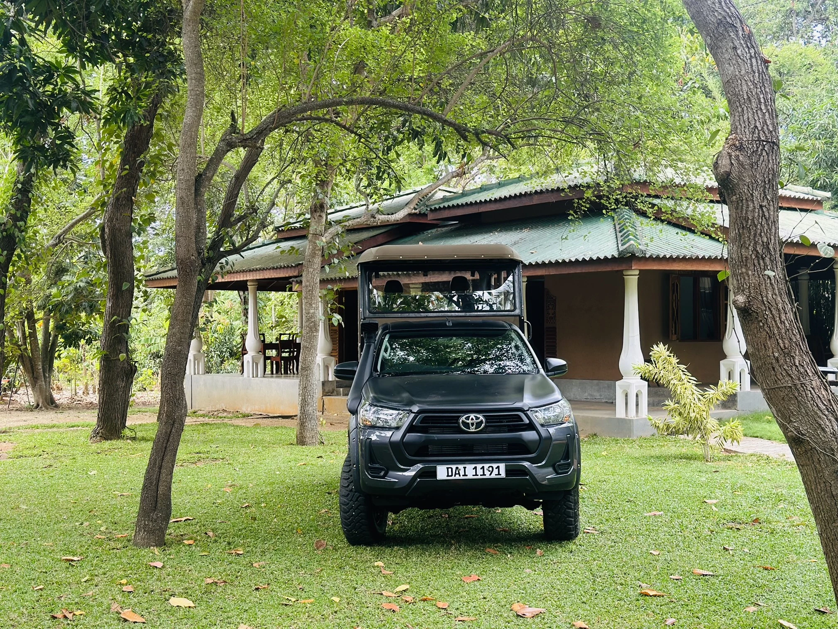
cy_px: 314
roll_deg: -0.2
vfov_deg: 30.3
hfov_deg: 39.7
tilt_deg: +1.4
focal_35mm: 48
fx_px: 1162
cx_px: 419
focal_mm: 6.86
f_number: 1.78
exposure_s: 1/228
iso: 80
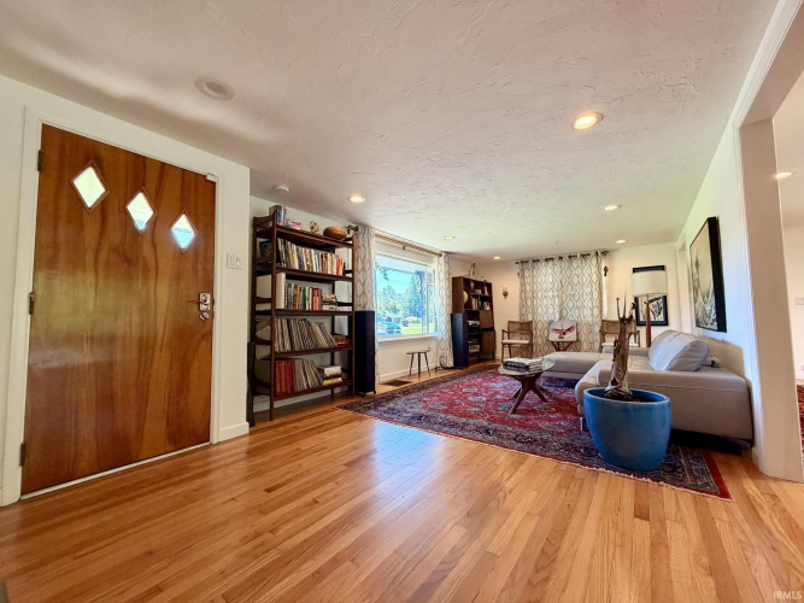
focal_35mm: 14
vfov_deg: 85.7
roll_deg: +1.2
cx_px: 402
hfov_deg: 102.1
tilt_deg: +3.7
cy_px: 302
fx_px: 325
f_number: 2.2
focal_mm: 2.22
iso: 250
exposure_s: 1/120
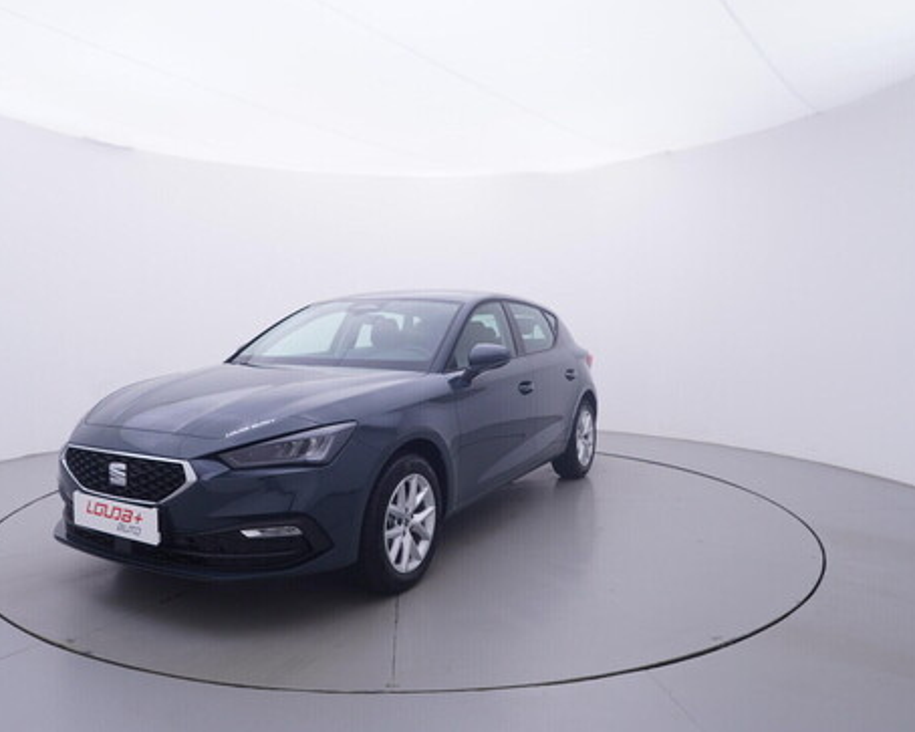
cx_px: 418
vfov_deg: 55.7
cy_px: 364
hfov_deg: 66.8
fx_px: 692
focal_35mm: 26
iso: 200
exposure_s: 1/80
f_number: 5
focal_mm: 15
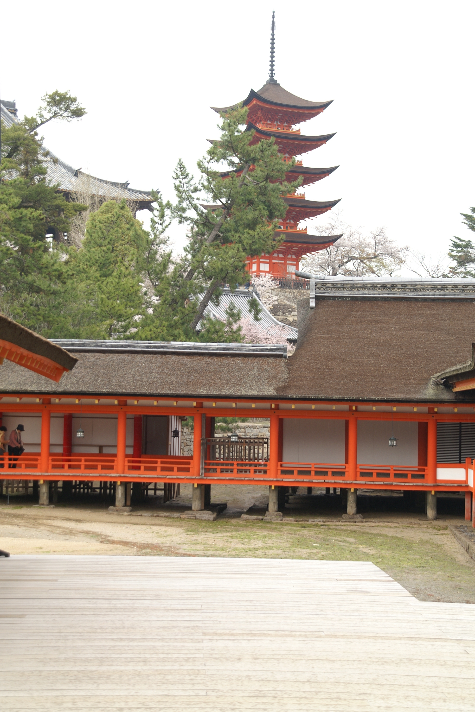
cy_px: 361
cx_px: 238
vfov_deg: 29.4
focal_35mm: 69
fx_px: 1356
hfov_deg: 19.9
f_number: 5.6
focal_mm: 45
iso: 100
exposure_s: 1/100
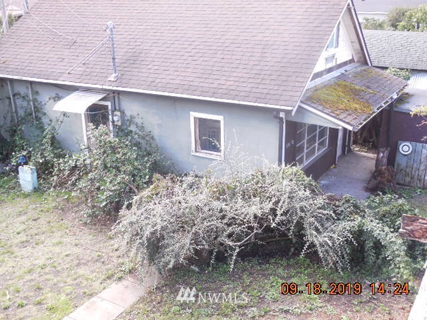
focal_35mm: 40
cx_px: 214
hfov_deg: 46.8
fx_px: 493
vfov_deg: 36.0
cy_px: 160
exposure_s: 1/50
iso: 125
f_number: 3.6
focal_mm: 7.1
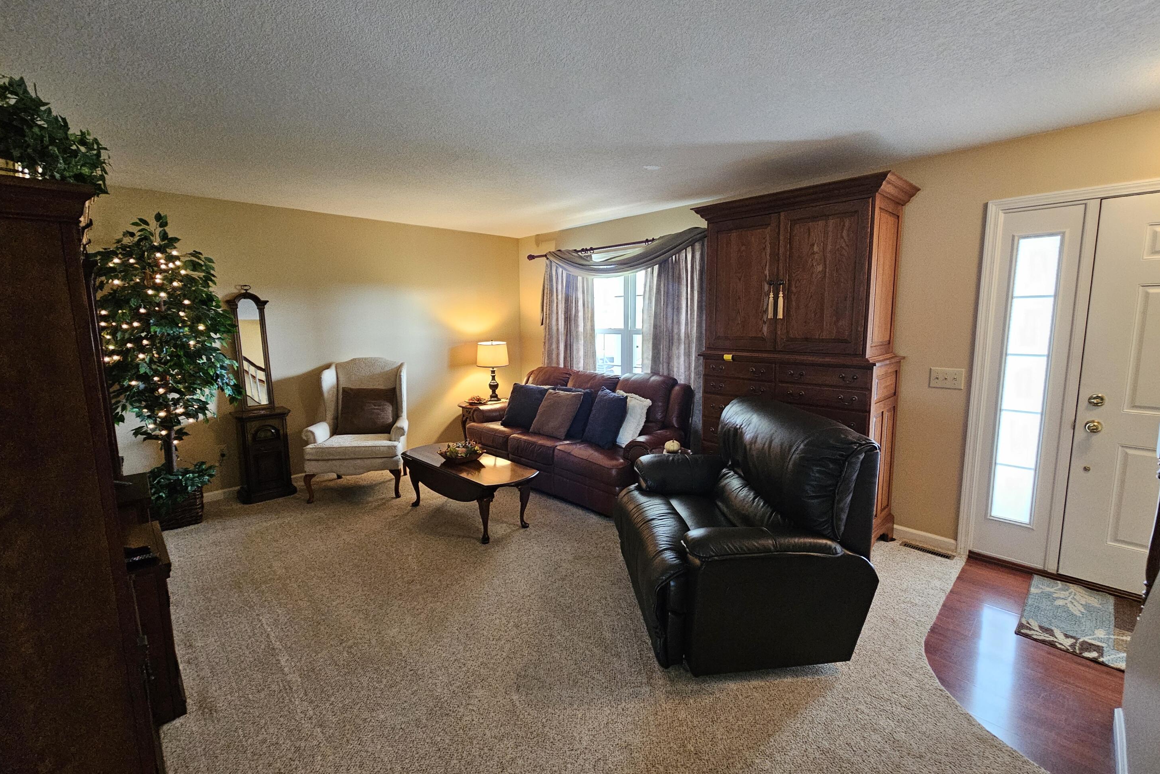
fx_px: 451
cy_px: 379
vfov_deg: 81.2
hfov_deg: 104.2
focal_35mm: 14
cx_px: 587
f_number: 2.2
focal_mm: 2.2
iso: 400
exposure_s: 1/60
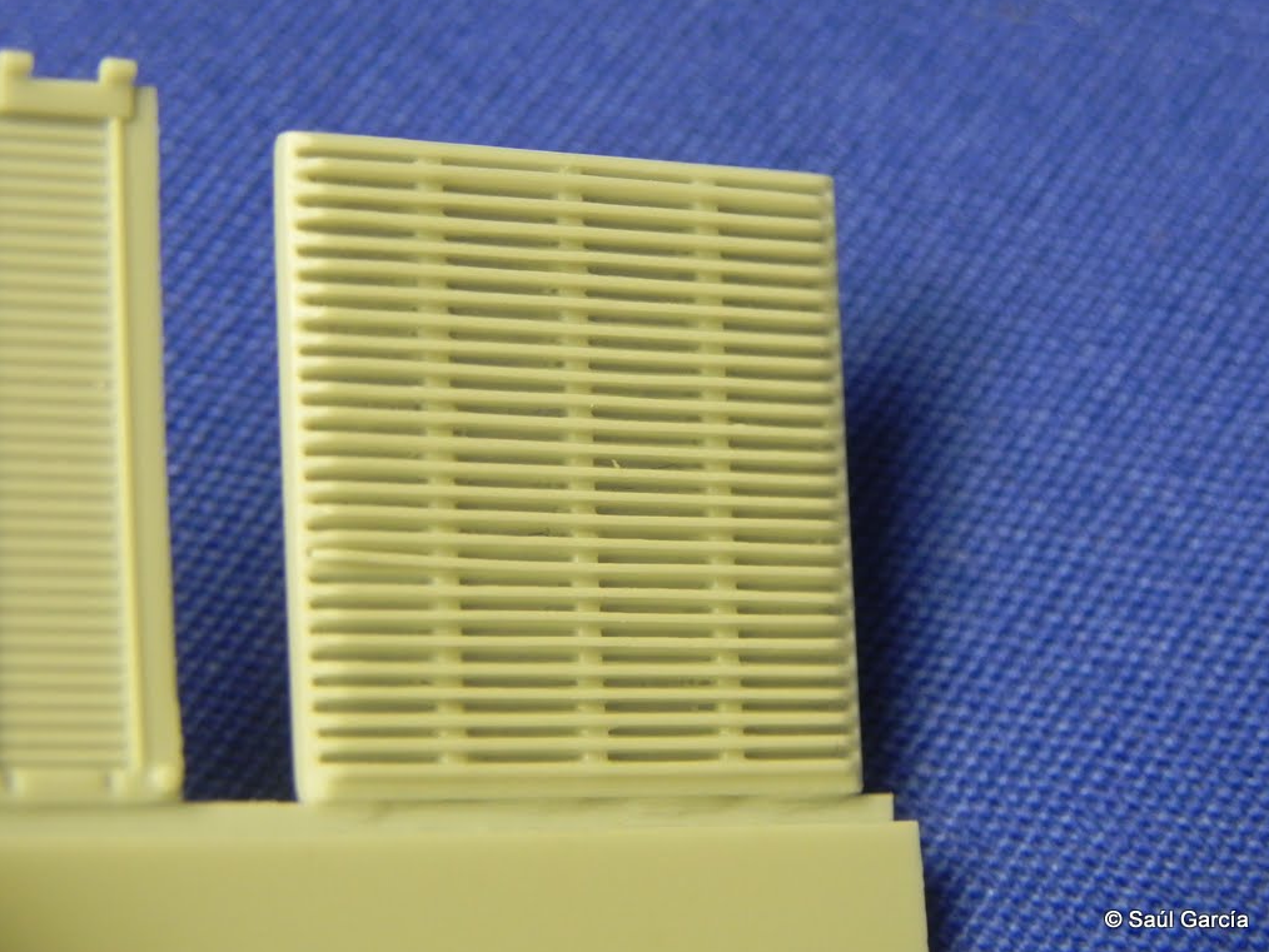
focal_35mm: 106
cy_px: 477
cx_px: 638
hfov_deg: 18.5
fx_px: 3887
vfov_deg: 14.0
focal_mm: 18.8
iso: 400
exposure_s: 1/19.2
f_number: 4
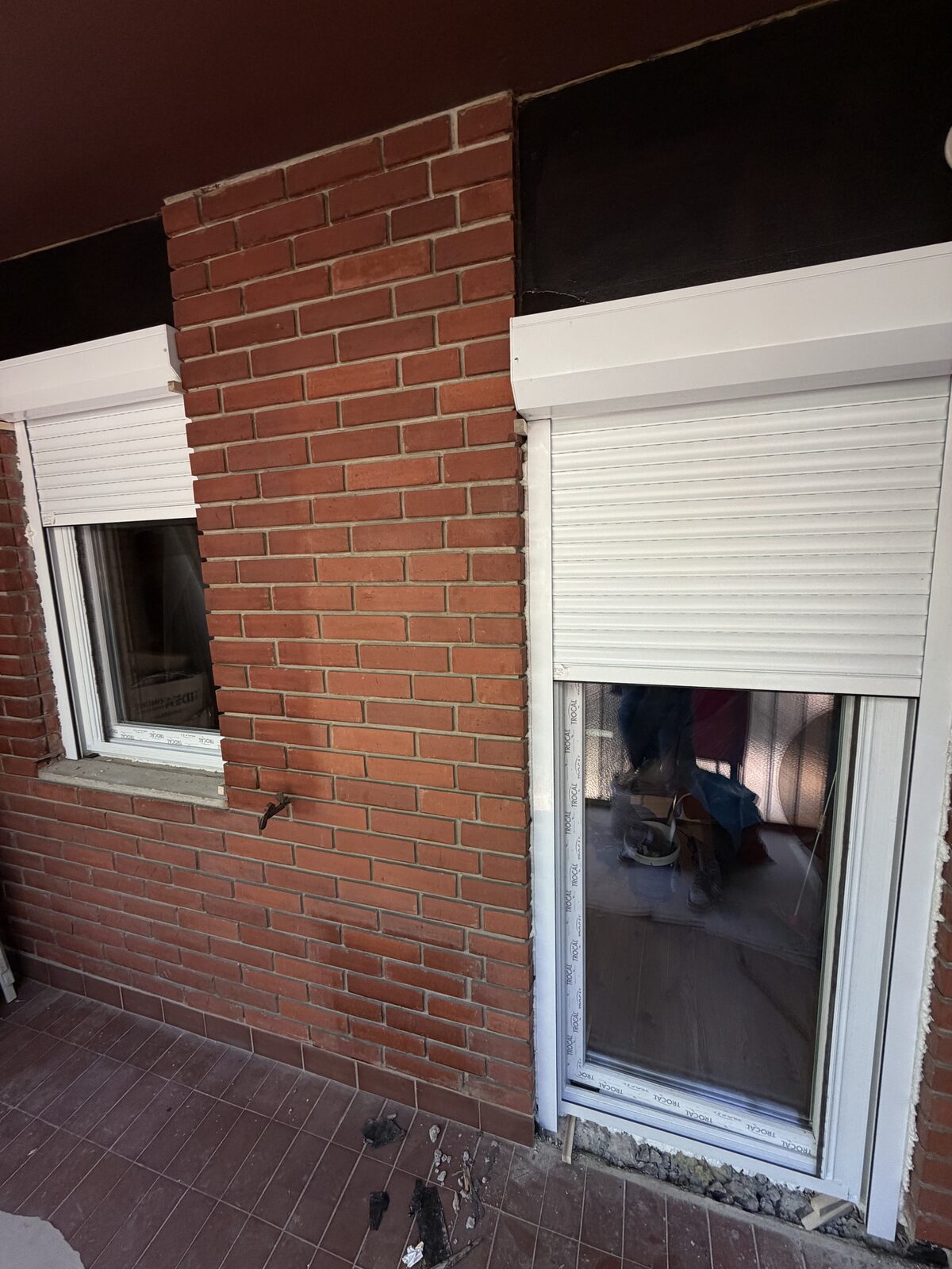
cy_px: 634
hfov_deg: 85.7
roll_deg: +1.2
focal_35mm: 14
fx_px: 513
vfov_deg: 102.1
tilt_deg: -8.2
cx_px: 476
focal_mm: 2.22
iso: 200
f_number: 2.2
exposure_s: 1/121
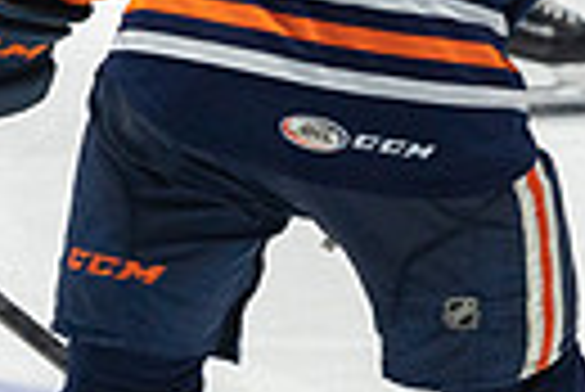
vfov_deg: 0.5
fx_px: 43566
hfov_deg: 0.8
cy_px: -137
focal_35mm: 2678
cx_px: -652
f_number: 4
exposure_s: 1/640
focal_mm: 600
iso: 1600
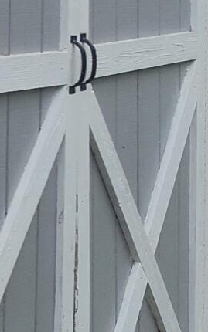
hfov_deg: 6.4
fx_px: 1541
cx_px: -585
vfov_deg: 12.2
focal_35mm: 170
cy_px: -13
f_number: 1.8
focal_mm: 5.56
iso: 100
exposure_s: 1/764
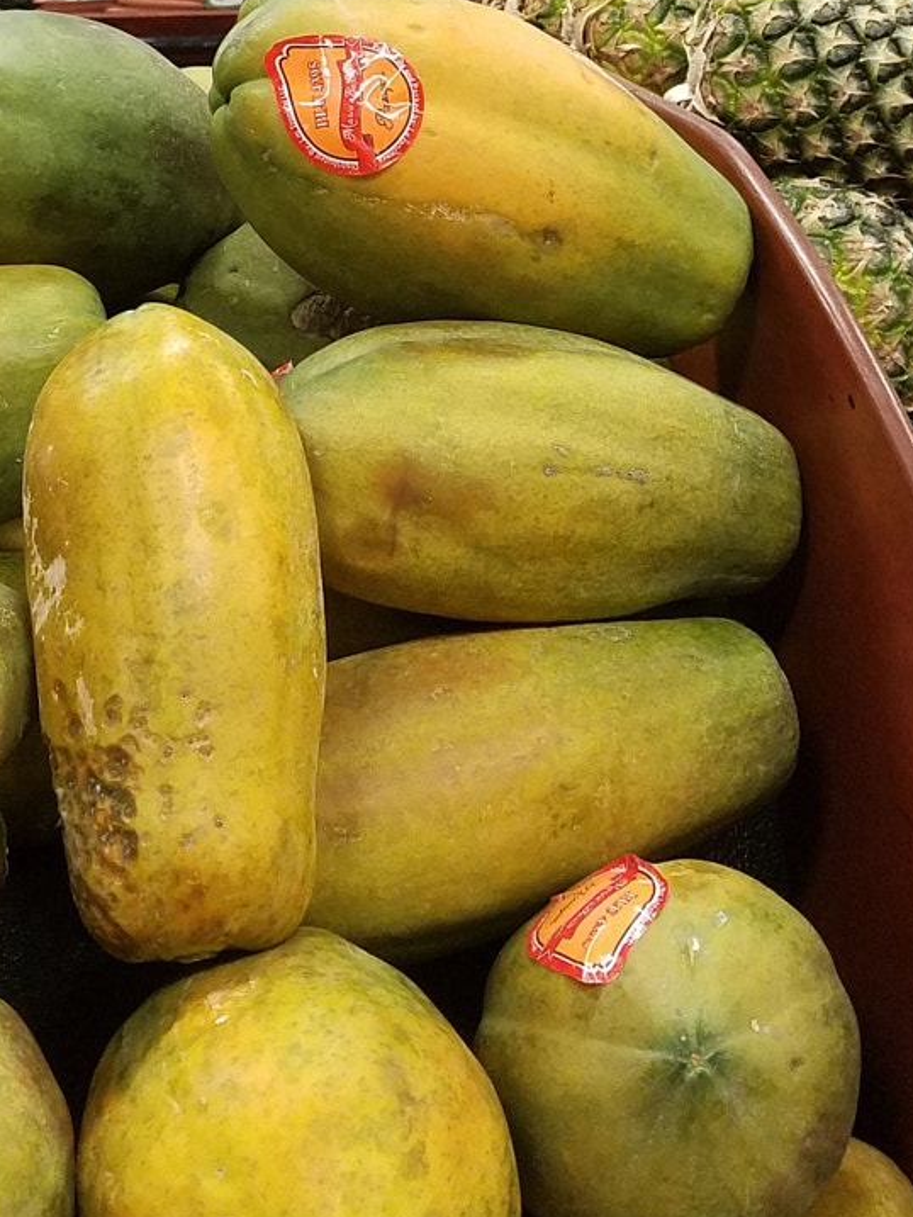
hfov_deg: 25.2
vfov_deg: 31.6
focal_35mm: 58
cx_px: 489
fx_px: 2039
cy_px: 110
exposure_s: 1/60
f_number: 1.7
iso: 200
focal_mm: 4.2
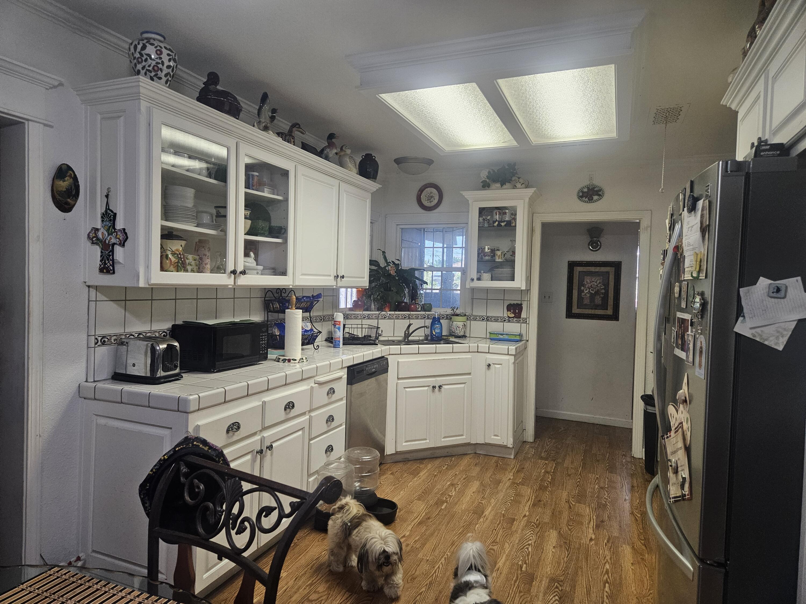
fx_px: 536
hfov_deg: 73.9
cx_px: 403
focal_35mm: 23
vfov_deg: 58.9
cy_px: 302
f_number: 1.8
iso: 250
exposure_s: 1/120
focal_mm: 5.4
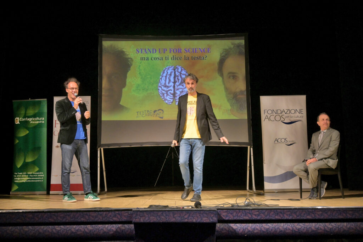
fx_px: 371
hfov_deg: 52.2
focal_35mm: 37
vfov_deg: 36.2
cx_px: 182
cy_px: 121
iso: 1250
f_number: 4.2
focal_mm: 24.5
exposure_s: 1/40
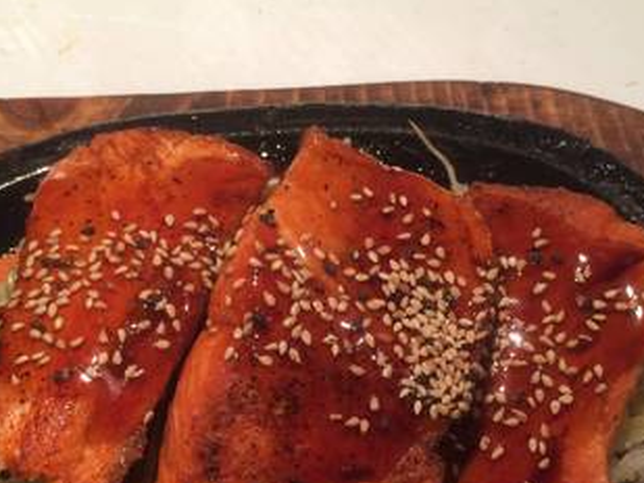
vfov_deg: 26.2
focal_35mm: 55
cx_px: 302
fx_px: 1024
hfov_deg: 34.9
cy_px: 373
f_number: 2.2
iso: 64
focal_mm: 4.15
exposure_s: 1/30
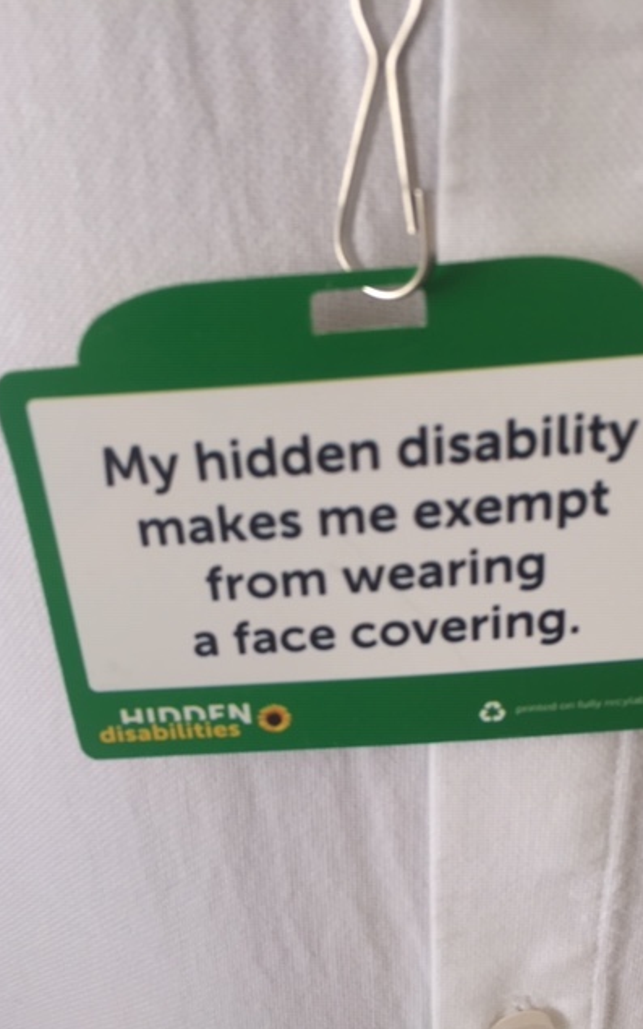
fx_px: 869
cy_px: 517
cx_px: 350
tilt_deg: -31.0
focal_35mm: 31
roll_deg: -1.0
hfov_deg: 40.6
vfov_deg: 61.2
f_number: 2.2
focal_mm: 4.15
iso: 32
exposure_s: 1/50
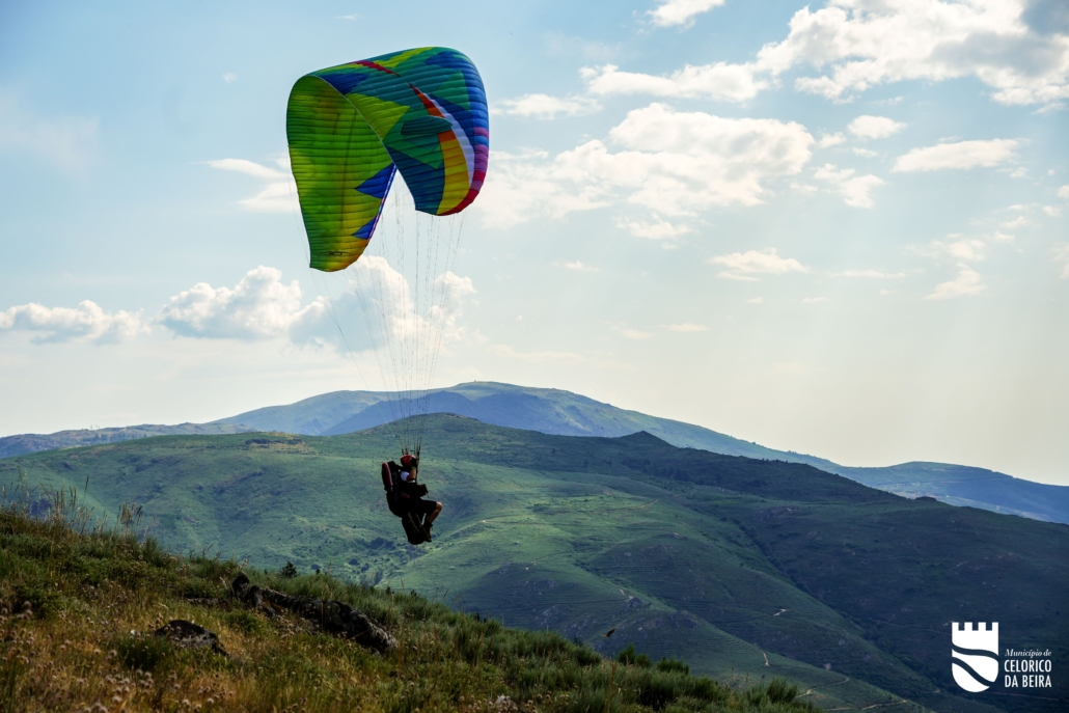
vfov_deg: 18.4
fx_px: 2198
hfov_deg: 27.3
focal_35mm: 74
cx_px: 534
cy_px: 356
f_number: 5
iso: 100
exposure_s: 1/1600
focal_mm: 74
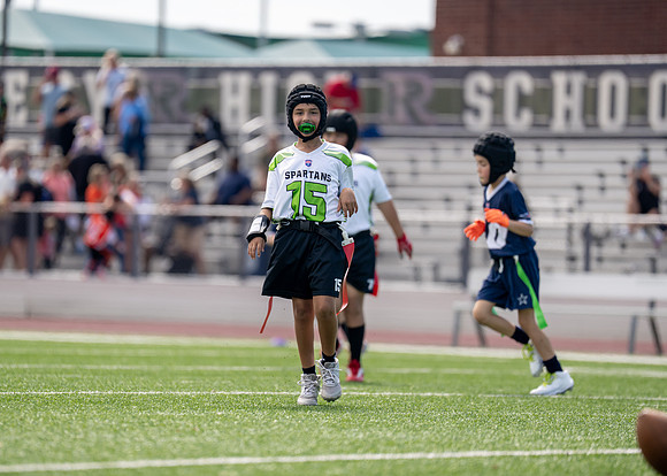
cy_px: 254
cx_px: 284
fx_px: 4712
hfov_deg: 8.1
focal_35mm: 249
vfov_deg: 5.8
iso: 200
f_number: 2.8
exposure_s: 1/4000
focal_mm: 200
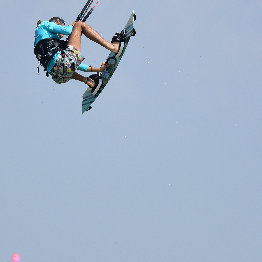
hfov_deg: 4.5
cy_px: 96
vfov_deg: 4.5
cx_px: 126
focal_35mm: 392
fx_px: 3357
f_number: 2.8
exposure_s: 1/5000
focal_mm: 125
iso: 200
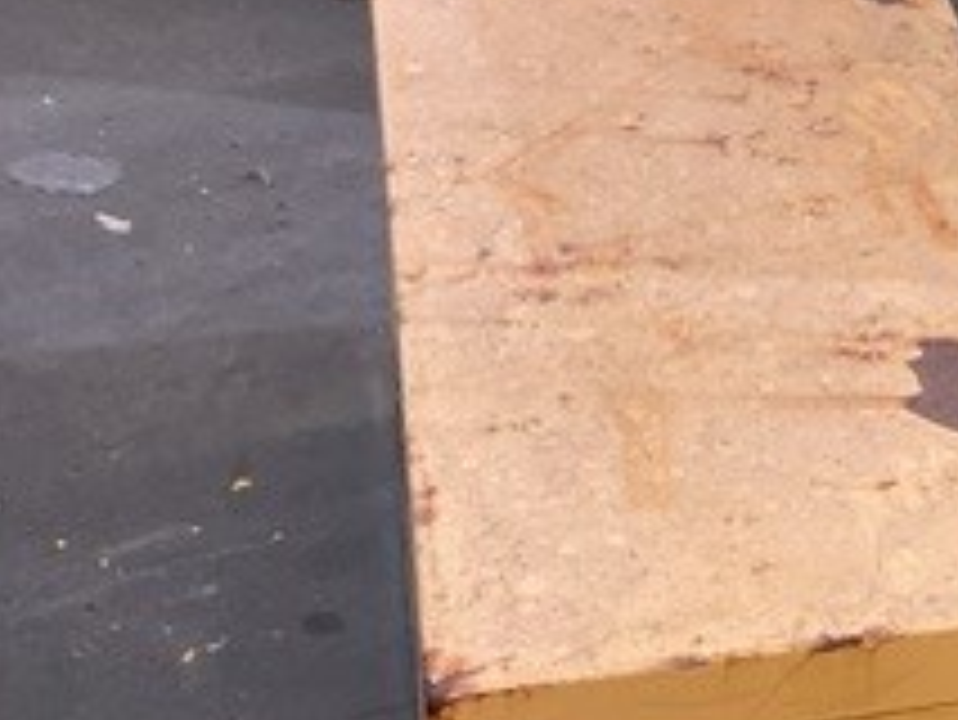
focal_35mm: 87
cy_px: 225
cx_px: 1358
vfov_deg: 16.9
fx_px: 2409
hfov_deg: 20.0
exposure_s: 1/60
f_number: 1.8
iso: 100
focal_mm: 3
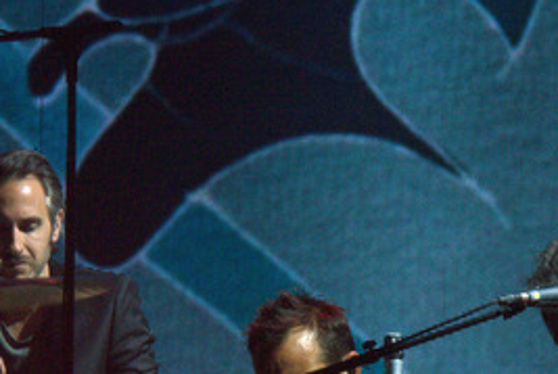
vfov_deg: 2.1
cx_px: 297
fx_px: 10030
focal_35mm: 646
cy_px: 427
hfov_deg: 3.2
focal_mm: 160
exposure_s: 1/60
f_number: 18
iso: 400
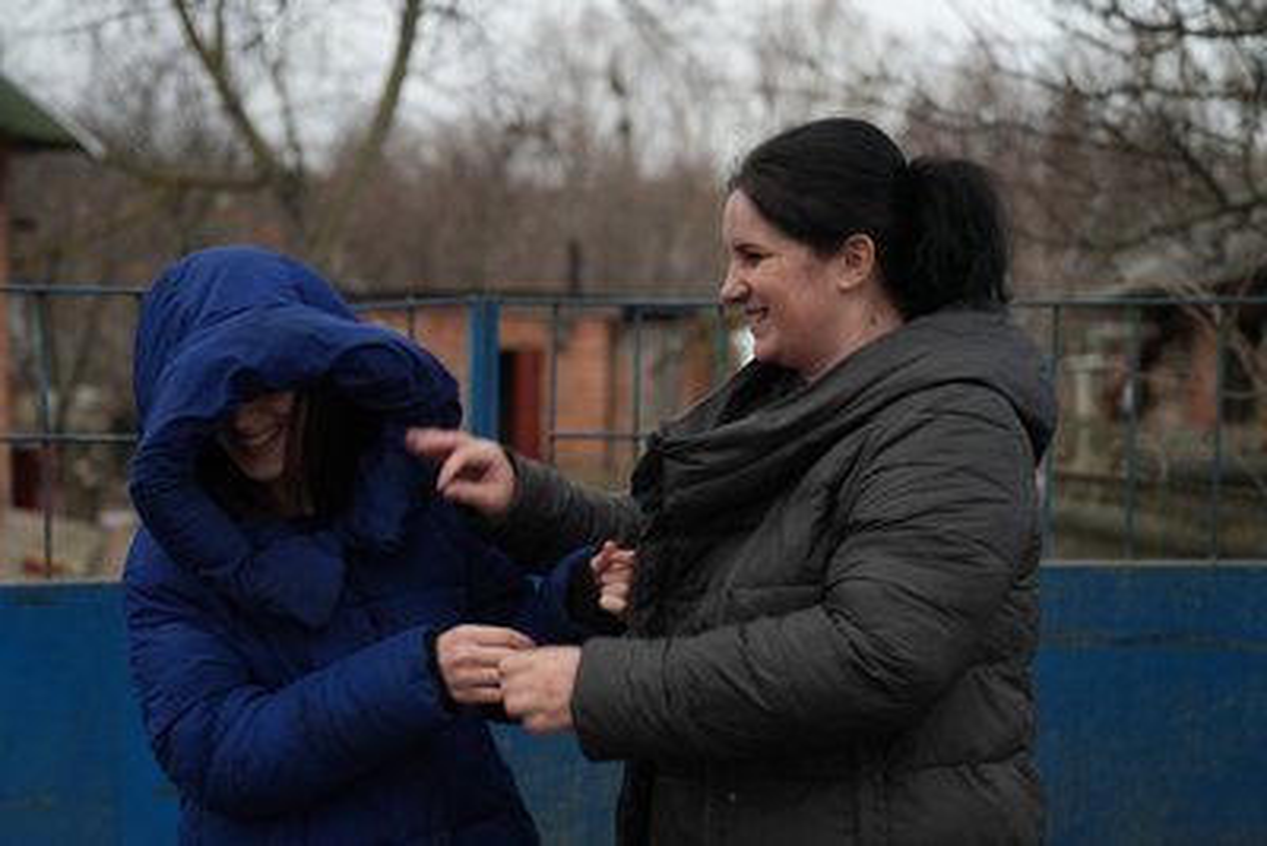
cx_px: 634
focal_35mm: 52
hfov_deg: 38.2
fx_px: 1831
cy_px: 423
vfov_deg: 26.0
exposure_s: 1/125
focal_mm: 52
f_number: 2.8
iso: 800
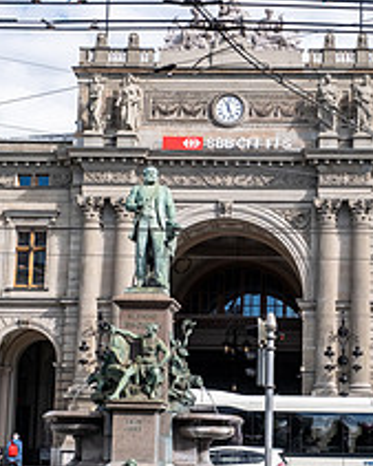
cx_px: 238
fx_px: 1158
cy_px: 223
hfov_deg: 18.3
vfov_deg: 22.7
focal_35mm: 84
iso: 320
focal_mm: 28.3
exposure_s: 1/850
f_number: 5.6
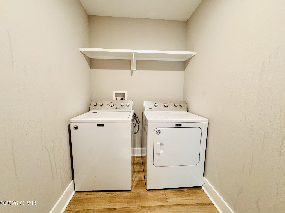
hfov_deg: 102.1
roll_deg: -0.5
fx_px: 115
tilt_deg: -7.9
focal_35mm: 14
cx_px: 142
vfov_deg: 85.7
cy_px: 106
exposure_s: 1/60
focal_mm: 2.22
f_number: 2.2
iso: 250
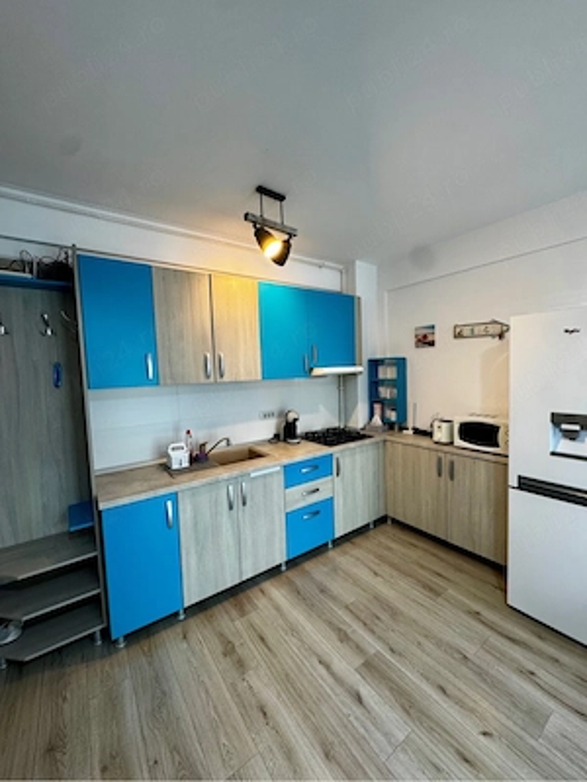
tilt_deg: -2.0
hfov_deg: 85.7
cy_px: 391
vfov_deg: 102.1
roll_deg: +1.2
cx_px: 294
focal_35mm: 14
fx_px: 317
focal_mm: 2.22
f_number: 2.2
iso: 250
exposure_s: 1/50
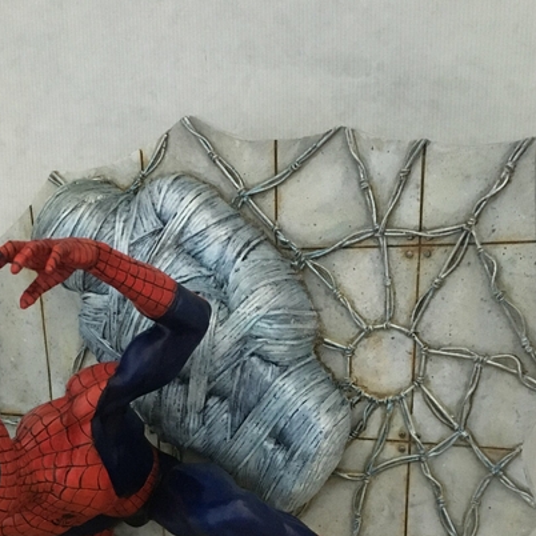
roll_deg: +2.3
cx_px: 169
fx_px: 893
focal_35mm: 51
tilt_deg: -17.5
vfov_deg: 31.3
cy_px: 517
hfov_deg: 33.0
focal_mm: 4.15
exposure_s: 1/17
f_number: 2.2
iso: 320
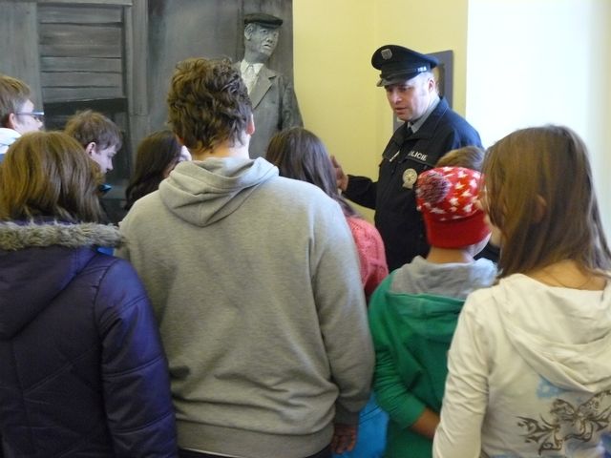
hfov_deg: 51.4
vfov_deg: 39.7
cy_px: 229
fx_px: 635
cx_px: 306
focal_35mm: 36
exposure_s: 1/20
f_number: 2.8
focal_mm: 6
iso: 400
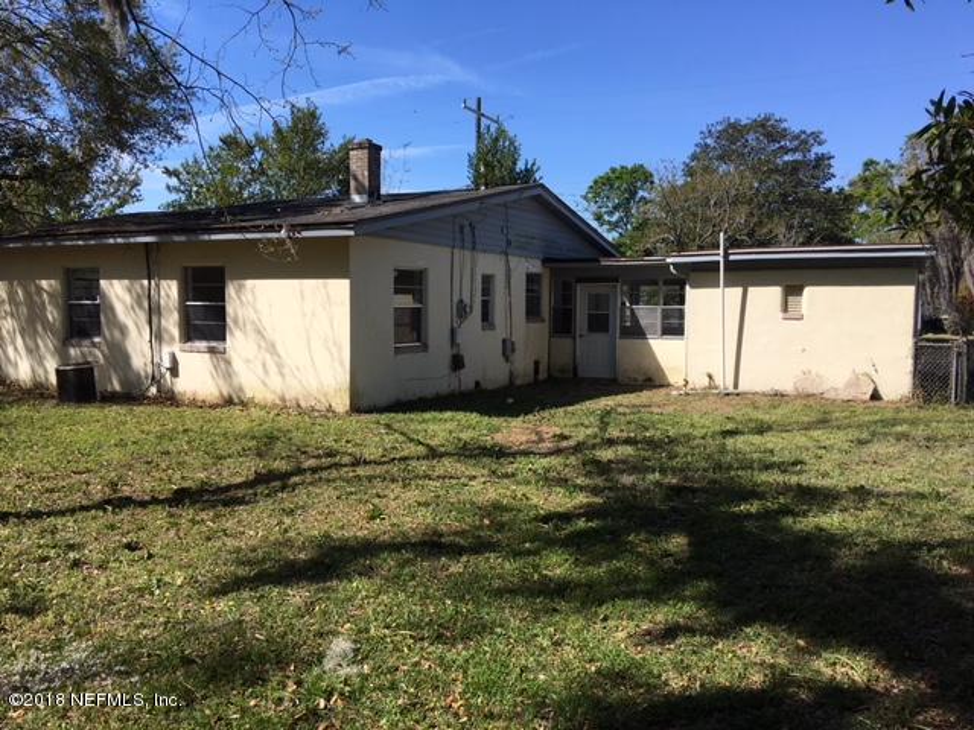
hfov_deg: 61.7
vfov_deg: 48.2
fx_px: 816
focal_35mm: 29
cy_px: 365
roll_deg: -1.3
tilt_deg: -4.1
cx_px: 487
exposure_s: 1/1538
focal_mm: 4.15
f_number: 2.2
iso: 25
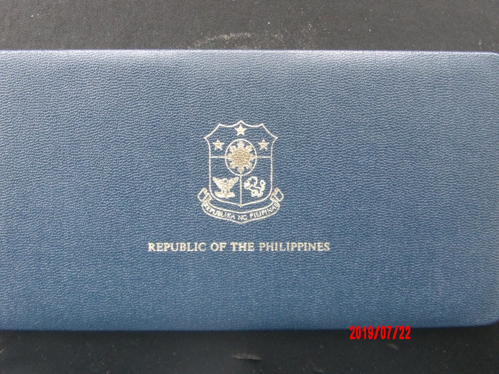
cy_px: 187
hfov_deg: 37.5
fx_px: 735
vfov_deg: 28.6
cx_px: 250
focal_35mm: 51
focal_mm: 9.2
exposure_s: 1/15
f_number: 5.3
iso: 724
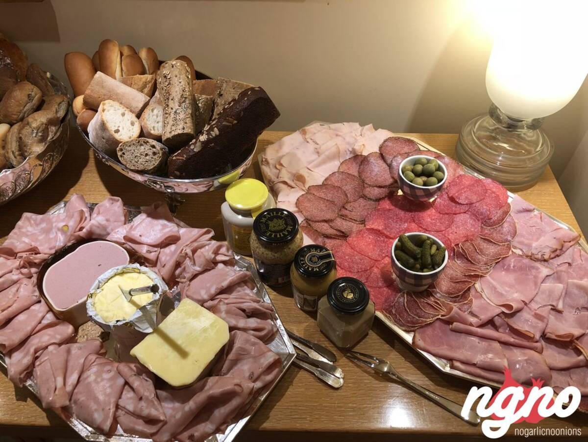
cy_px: 221
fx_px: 476
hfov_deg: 63.4
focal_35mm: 28
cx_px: 294
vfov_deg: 49.8
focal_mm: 4
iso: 25
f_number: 1.8
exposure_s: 1/50
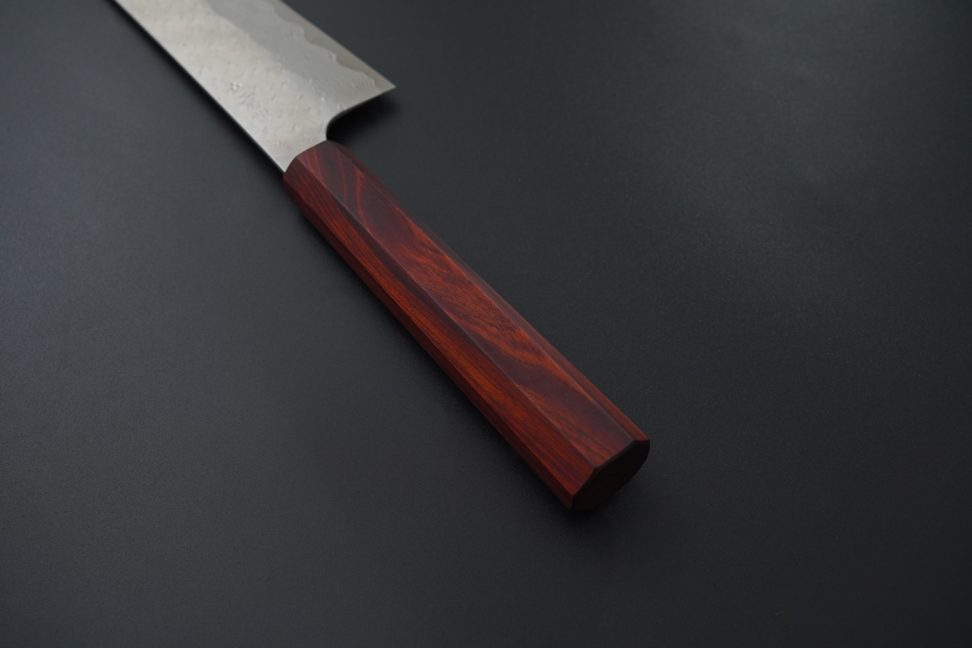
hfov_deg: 48.6
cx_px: 486
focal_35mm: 40
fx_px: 1077
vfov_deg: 33.5
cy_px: 324
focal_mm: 26.6
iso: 500
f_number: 5.6
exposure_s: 1/160
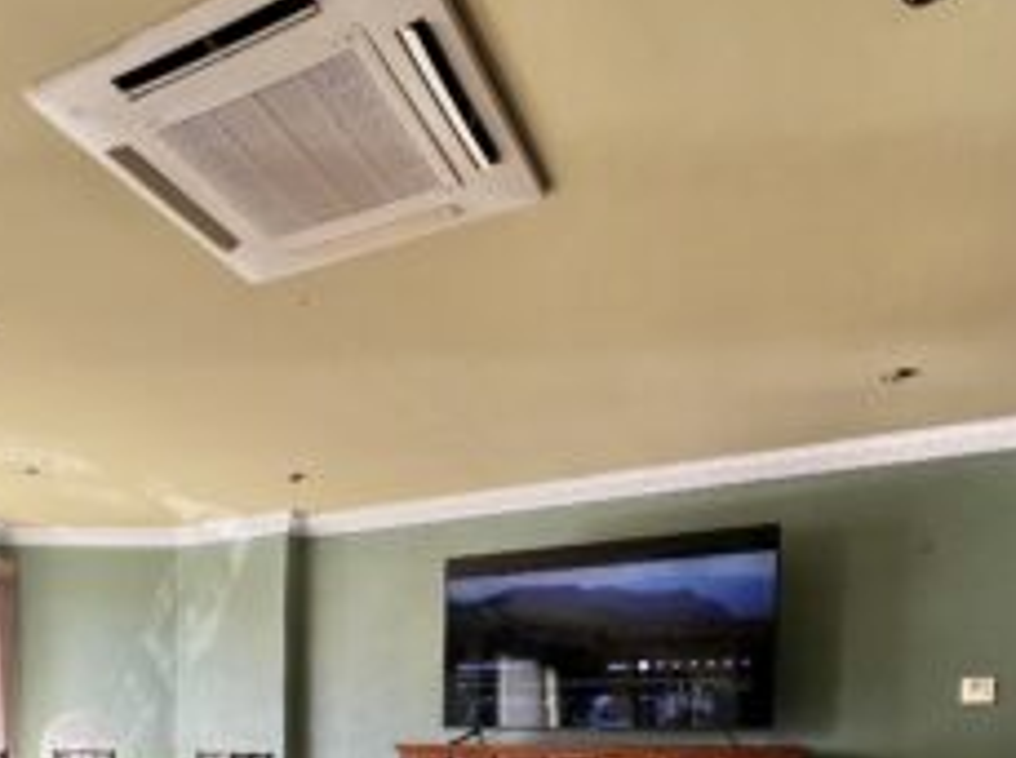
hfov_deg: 59.9
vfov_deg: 40.5
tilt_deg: -2.9
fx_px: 850
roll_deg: -1.5
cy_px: 798
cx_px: 319
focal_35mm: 29
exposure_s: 1/99
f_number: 1.8
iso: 40
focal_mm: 1.57
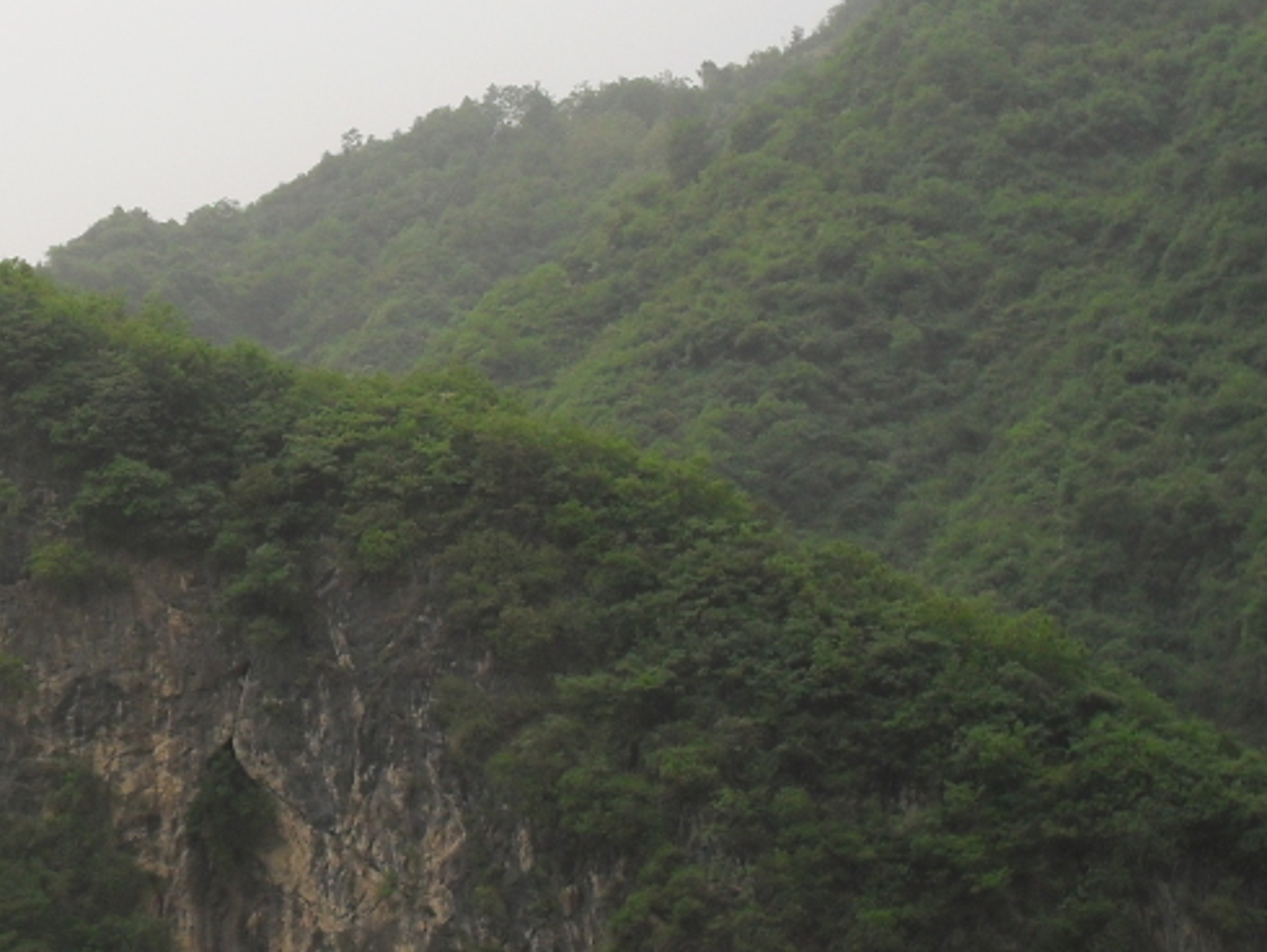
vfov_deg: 12.5
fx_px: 4358
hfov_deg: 16.4
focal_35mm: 119
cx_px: 165
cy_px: 341
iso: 100
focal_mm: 10.1
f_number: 4.3
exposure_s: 1/250
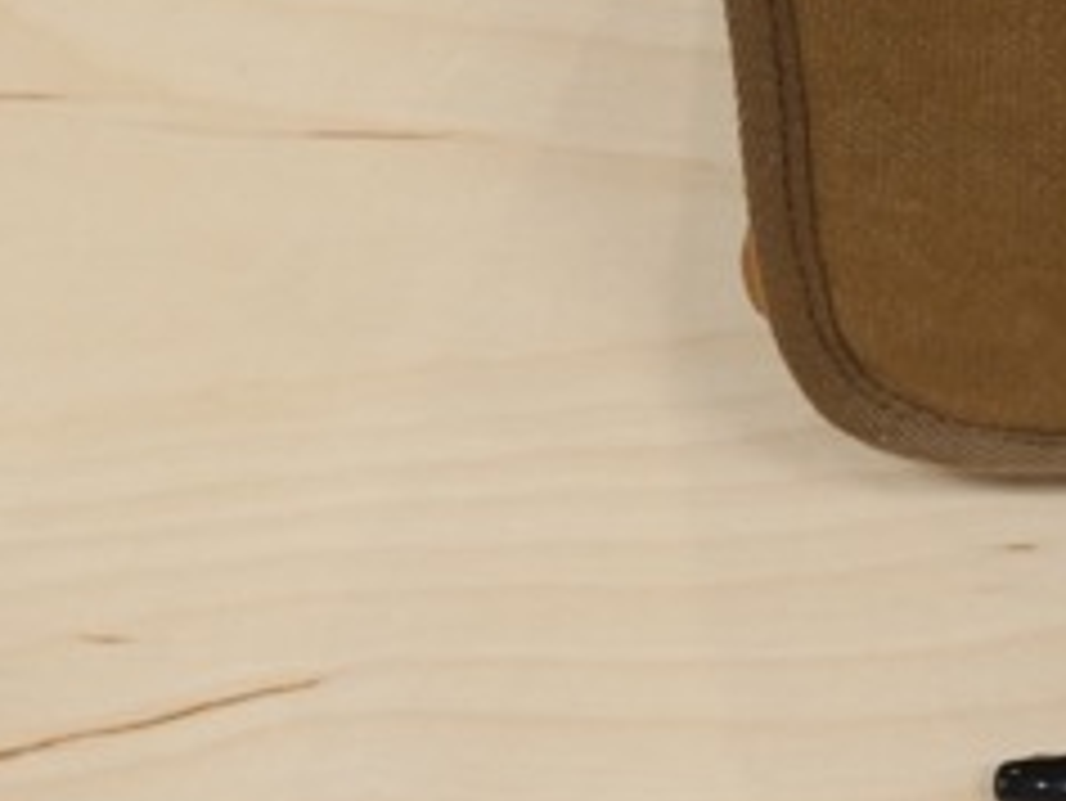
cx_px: 1363
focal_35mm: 108
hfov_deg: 17.2
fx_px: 3328
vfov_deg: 13.3
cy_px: -220
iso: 640
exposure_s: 1/60
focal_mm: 16
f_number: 4.5
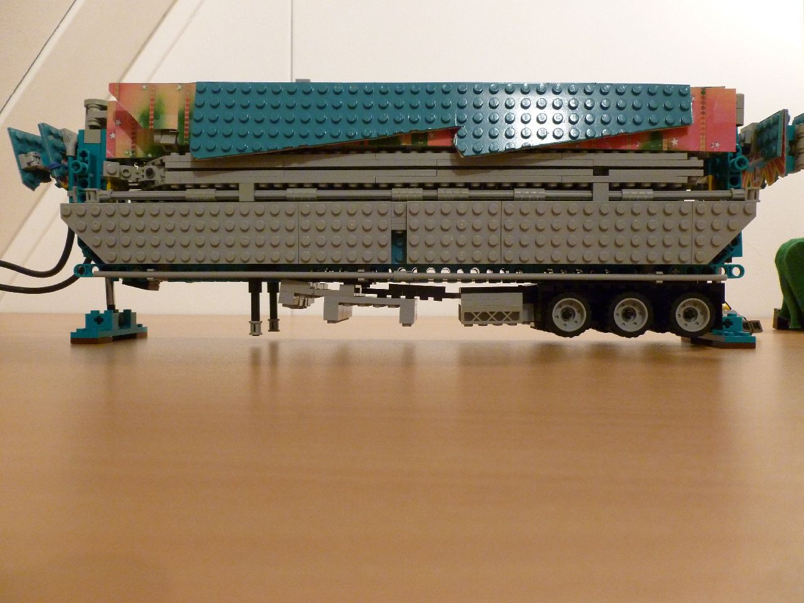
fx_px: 650
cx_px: 402
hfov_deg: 63.4
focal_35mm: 28
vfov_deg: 49.7
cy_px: 302
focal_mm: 5
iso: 400
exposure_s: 1/20
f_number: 3.3
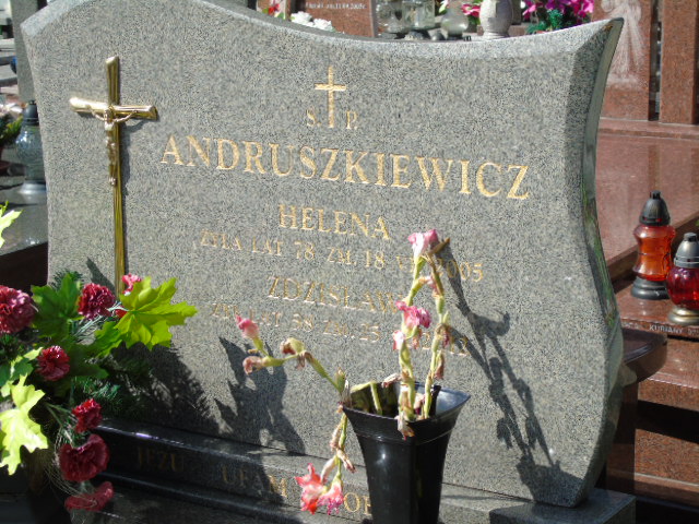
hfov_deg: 23.8
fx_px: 1656
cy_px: 262
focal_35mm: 82
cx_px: 350
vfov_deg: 18.0
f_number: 4.1
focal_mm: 15
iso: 80
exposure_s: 1/500
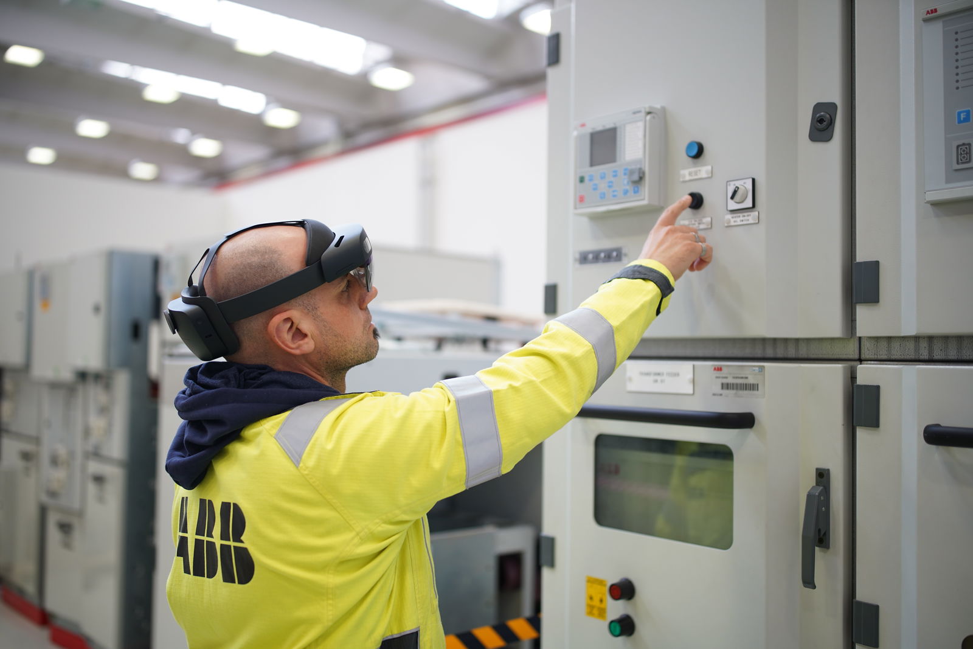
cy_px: 324
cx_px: 486
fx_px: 946
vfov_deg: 37.9
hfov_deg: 54.4
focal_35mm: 35
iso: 200
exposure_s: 1/160
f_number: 1.4
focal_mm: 35
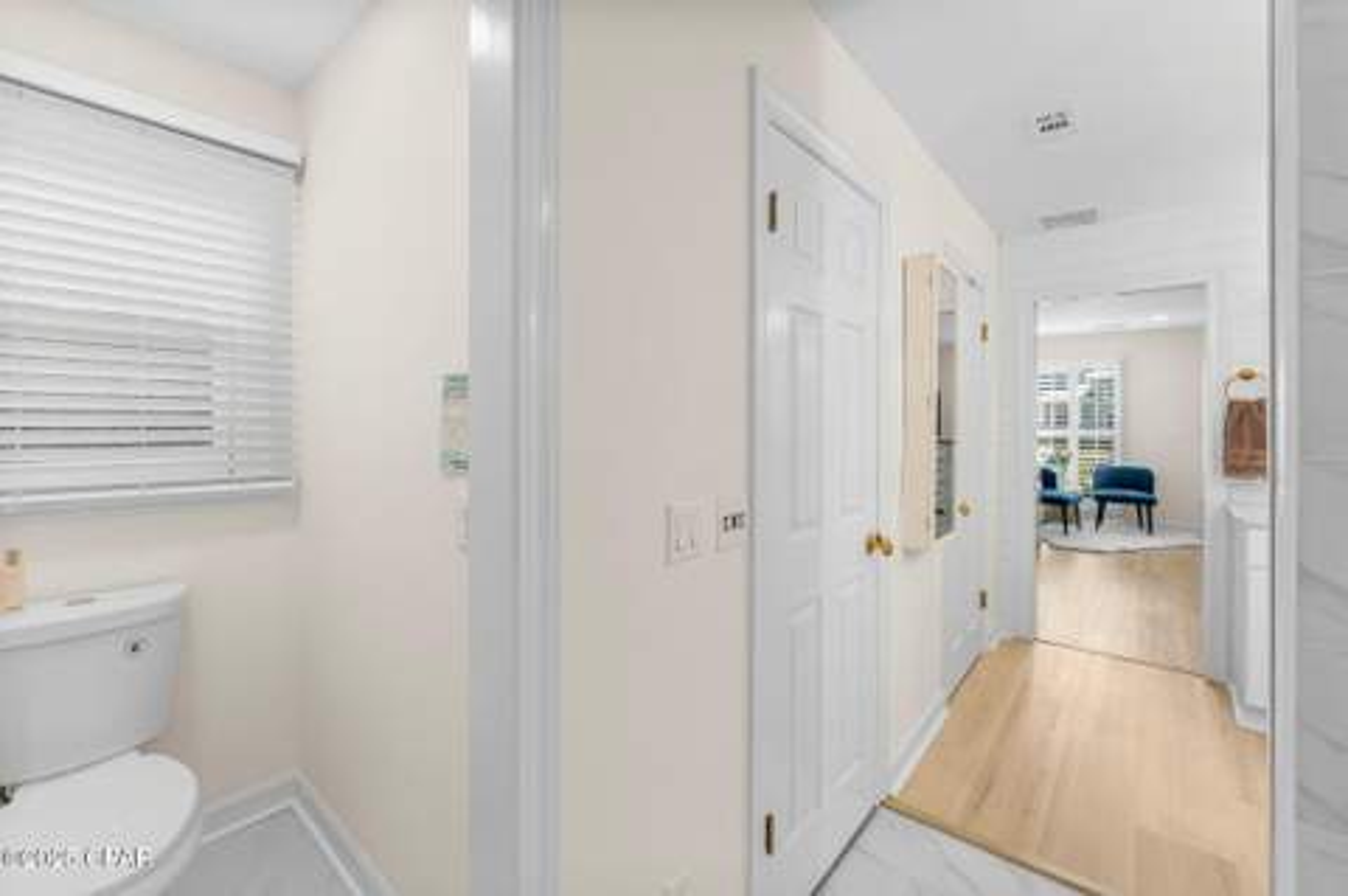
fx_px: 546
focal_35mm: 15
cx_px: 674
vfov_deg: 78.7
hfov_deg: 102.0
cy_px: 448
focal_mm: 14.6
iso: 400
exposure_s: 1/160
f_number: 6.3
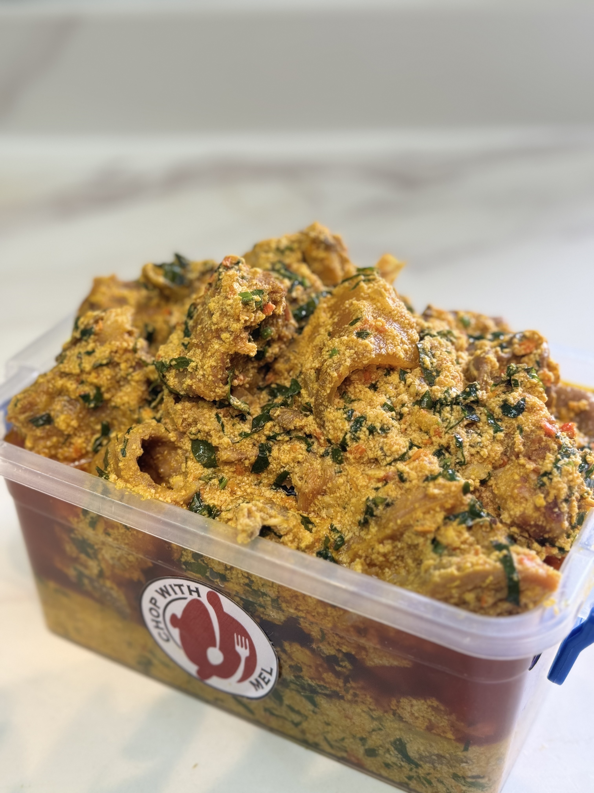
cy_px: 396
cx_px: 297
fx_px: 1098
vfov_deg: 39.7
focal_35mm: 48
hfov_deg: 30.3
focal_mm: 6.76
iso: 125
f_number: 1.78
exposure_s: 1/50
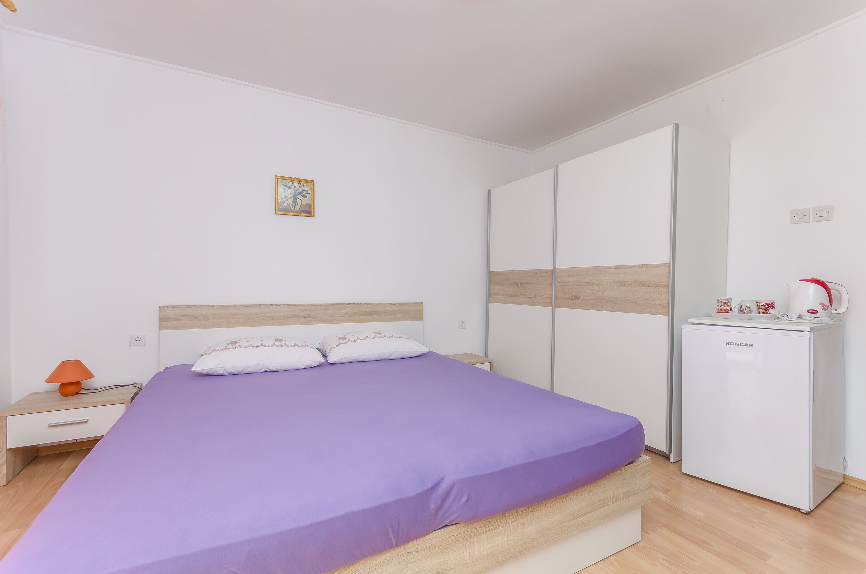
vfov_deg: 77.1
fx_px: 360
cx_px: 433
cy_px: 287
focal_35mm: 15
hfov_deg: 100.5
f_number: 8
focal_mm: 10
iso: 100
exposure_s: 1/100
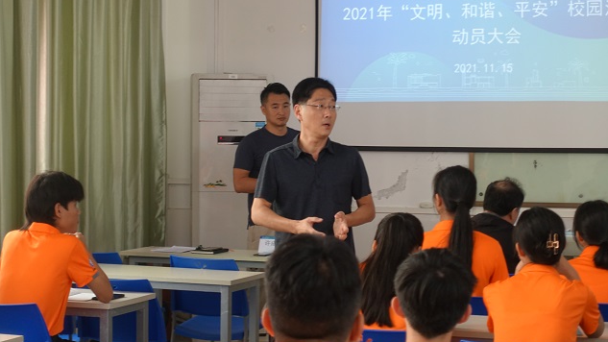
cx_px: 320
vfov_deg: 14.9
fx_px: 1306
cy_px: 146
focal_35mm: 81
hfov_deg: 26.2
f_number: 2.8
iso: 400
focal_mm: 25.7
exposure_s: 1/80
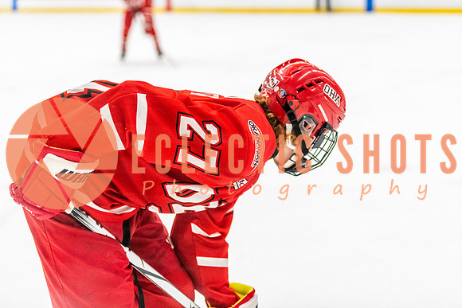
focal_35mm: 77
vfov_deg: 17.8
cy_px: 139
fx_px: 985
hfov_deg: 26.4
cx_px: 253
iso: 4000
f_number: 2.8
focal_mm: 70
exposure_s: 1/800
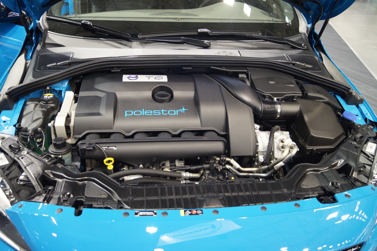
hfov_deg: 57.2
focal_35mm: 33
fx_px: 345
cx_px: 188
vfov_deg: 39.9
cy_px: 126
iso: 1600
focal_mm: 22
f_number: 4
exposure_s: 1/60
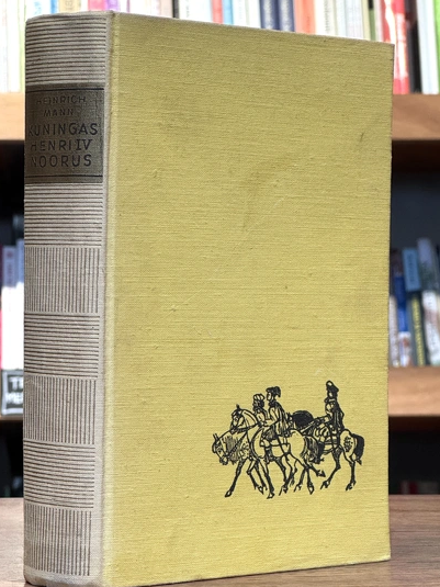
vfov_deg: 20.0
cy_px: 299
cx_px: 204
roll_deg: -0.3
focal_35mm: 98
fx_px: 1662
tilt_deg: +0.2
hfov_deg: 15.1
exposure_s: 1/84
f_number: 2.8
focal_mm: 9
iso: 250
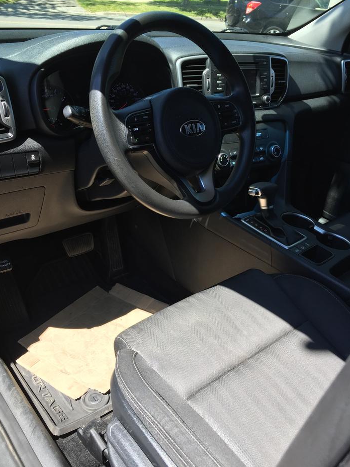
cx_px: 171
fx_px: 404
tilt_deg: -30.2
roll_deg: -3.5
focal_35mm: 30
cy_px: 226
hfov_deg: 46.8
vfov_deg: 60.0
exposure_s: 1/384
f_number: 2.2
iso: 32
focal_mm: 4.15
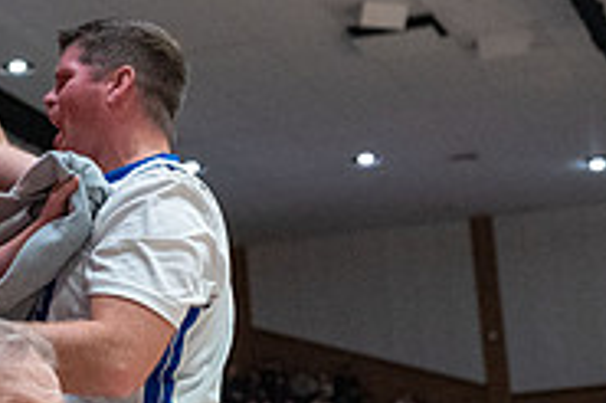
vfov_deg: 10.1
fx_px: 2270
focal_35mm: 135
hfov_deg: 14.9
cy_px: 103
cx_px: -20
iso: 8000
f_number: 2.8
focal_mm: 43
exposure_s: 1/1000
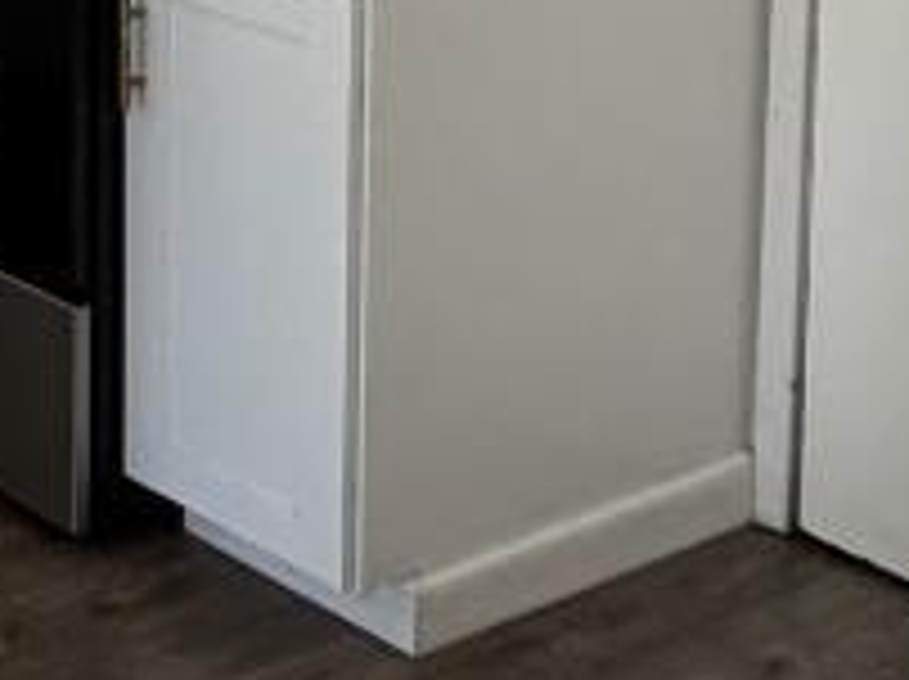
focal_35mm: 104
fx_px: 2728
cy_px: -372
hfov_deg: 15.9
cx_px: -760
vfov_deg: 13.3
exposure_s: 1/121
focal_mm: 2.22
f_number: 2.2
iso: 200
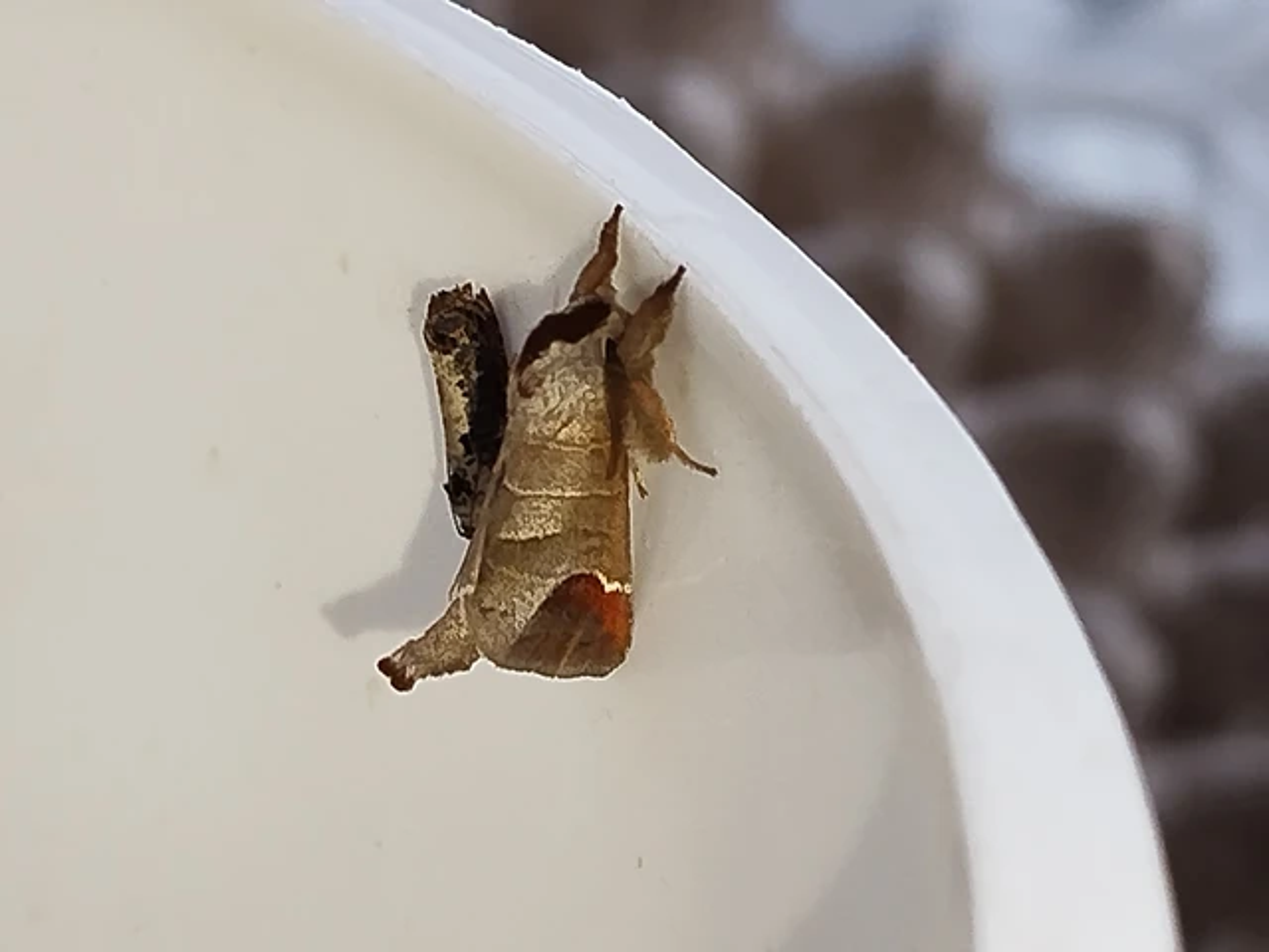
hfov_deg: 17.6
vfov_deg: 13.2
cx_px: 634
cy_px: 476
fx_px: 4106
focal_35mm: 112
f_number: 1.7
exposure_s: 1/50
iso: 125
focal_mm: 5.31
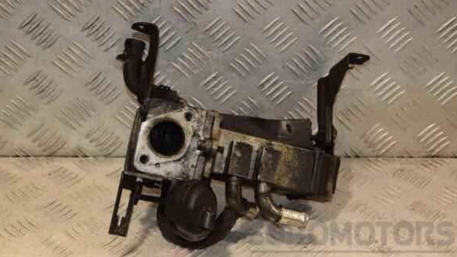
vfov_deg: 15.5
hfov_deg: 27.2
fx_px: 945
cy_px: 128
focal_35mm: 78
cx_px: 233
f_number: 5.6
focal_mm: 48
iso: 800
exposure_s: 1/200
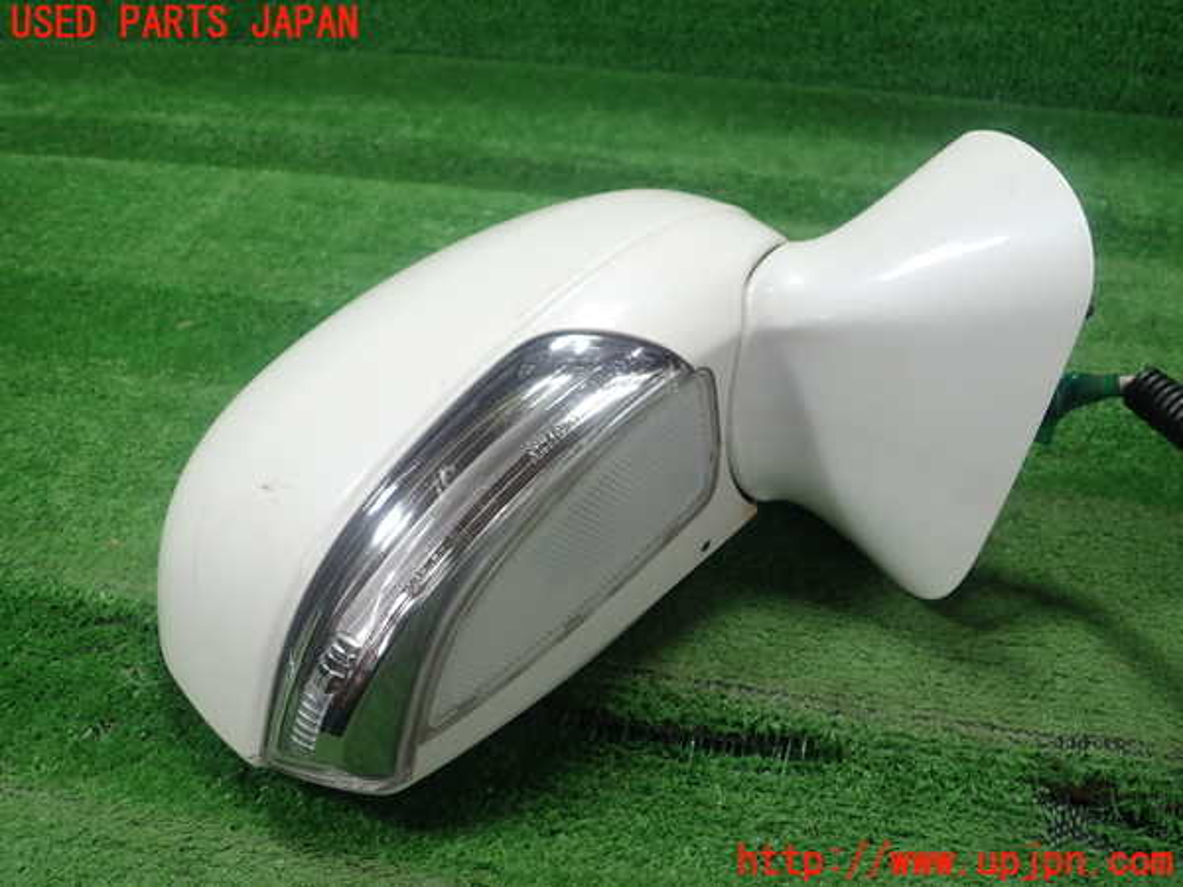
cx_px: 592
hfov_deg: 60.0
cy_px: 444
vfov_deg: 46.8
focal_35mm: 30
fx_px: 1025
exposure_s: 1/125
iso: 200
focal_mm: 5.5
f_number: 2.3
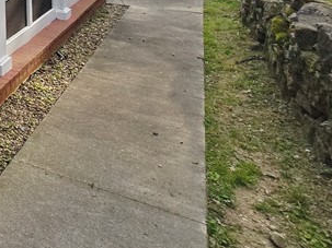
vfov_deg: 26.5
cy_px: -94
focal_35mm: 44
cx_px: -168
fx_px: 422
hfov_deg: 28.2
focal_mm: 2.2
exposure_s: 1/2000
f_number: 2.2
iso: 200
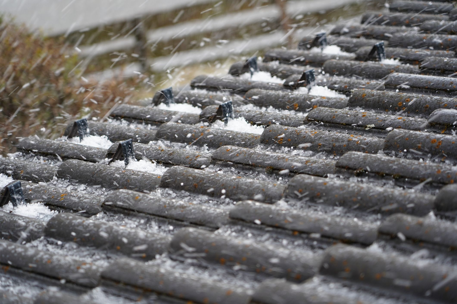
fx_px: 1333
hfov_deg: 19.5
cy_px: 152
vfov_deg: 13.0
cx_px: 228
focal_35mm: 105
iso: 400
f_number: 4
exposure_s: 1/125
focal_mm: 105
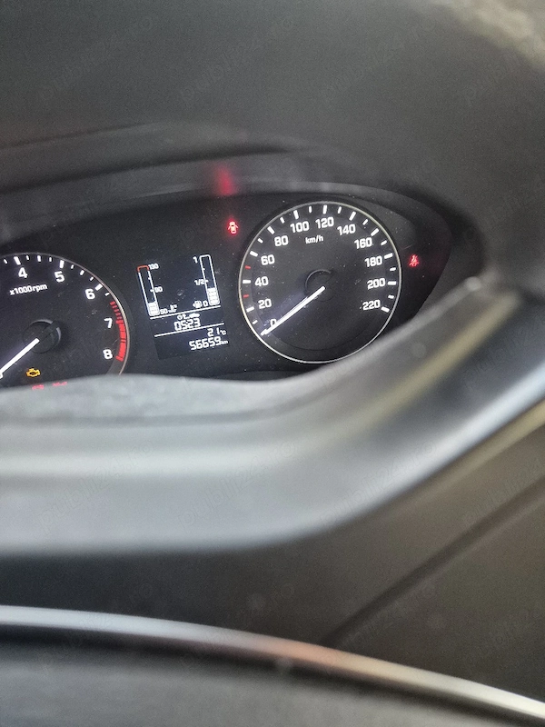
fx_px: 483
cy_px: 364
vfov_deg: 73.9
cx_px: 272
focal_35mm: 23
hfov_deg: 58.9
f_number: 1.8
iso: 1250
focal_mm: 5.4
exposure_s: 1/100
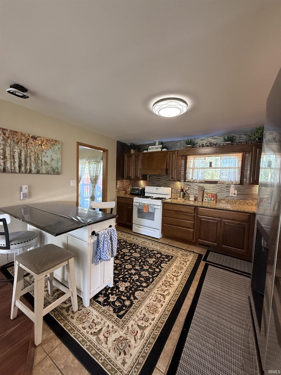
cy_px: 188
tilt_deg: -3.3
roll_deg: -2.0
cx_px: 140
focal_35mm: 14
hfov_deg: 85.7
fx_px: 152
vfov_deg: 102.1
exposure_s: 1/120
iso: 500
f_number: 2.2
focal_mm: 2.22
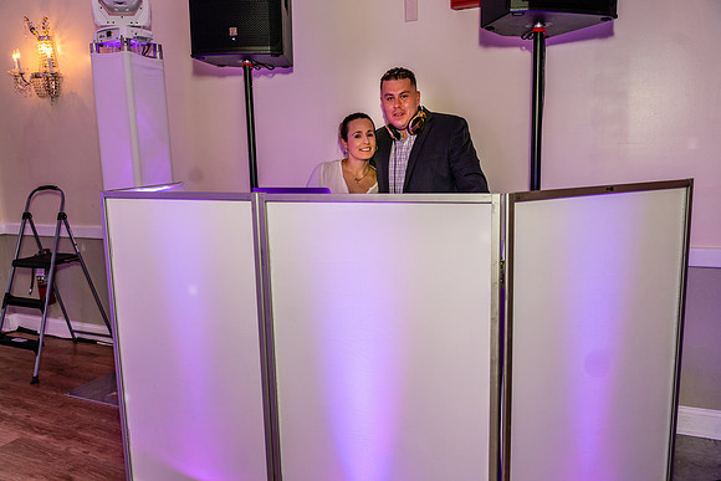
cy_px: 240
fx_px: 561
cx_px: 360
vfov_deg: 46.4
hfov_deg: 65.5
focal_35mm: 28
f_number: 4.5
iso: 1250
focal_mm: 28
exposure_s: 1/125
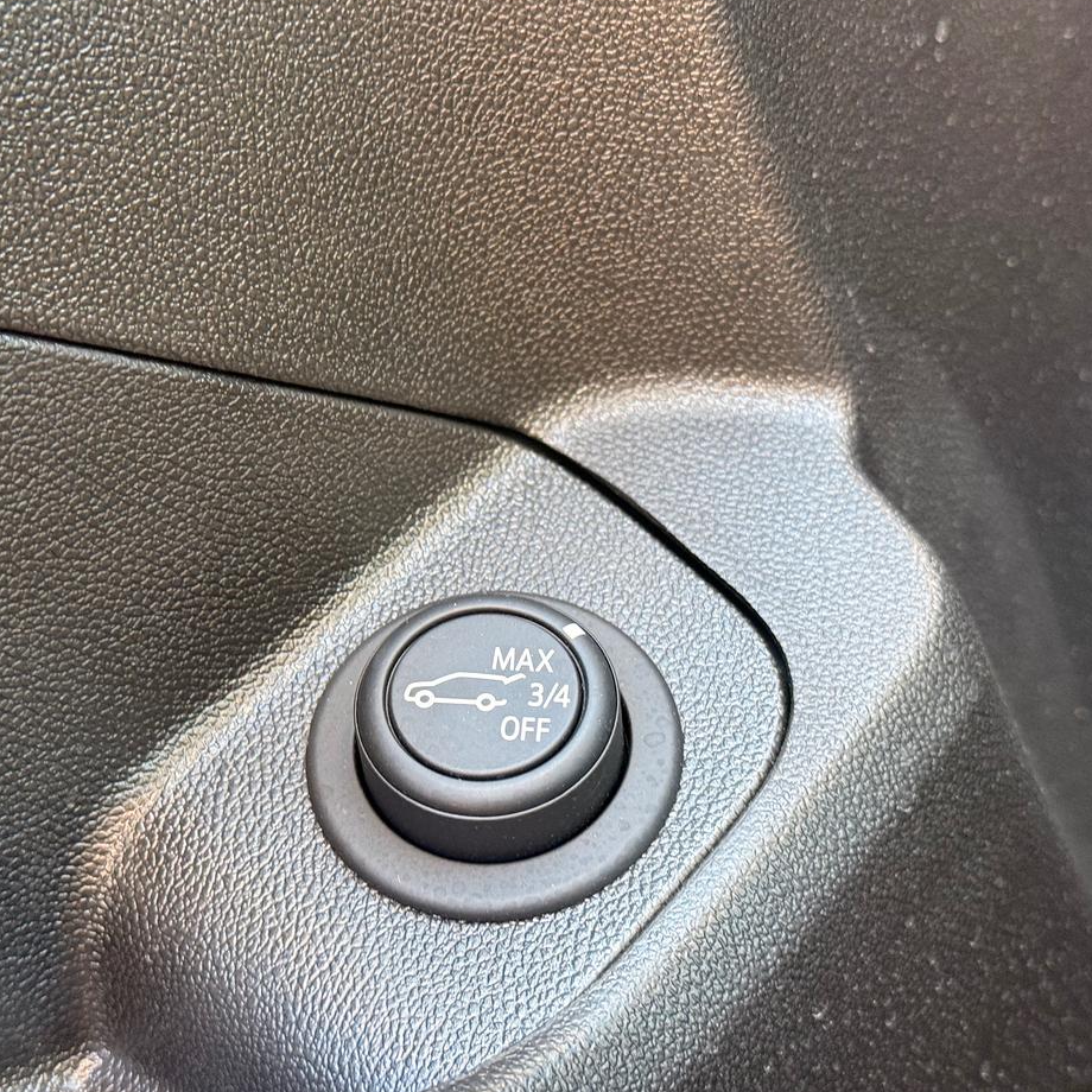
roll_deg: -1.1
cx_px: 449
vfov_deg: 29.1
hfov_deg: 29.0
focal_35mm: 59
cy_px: 552
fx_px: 2106
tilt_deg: -21.3
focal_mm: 6.76
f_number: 1.78
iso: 320
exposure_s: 1/40
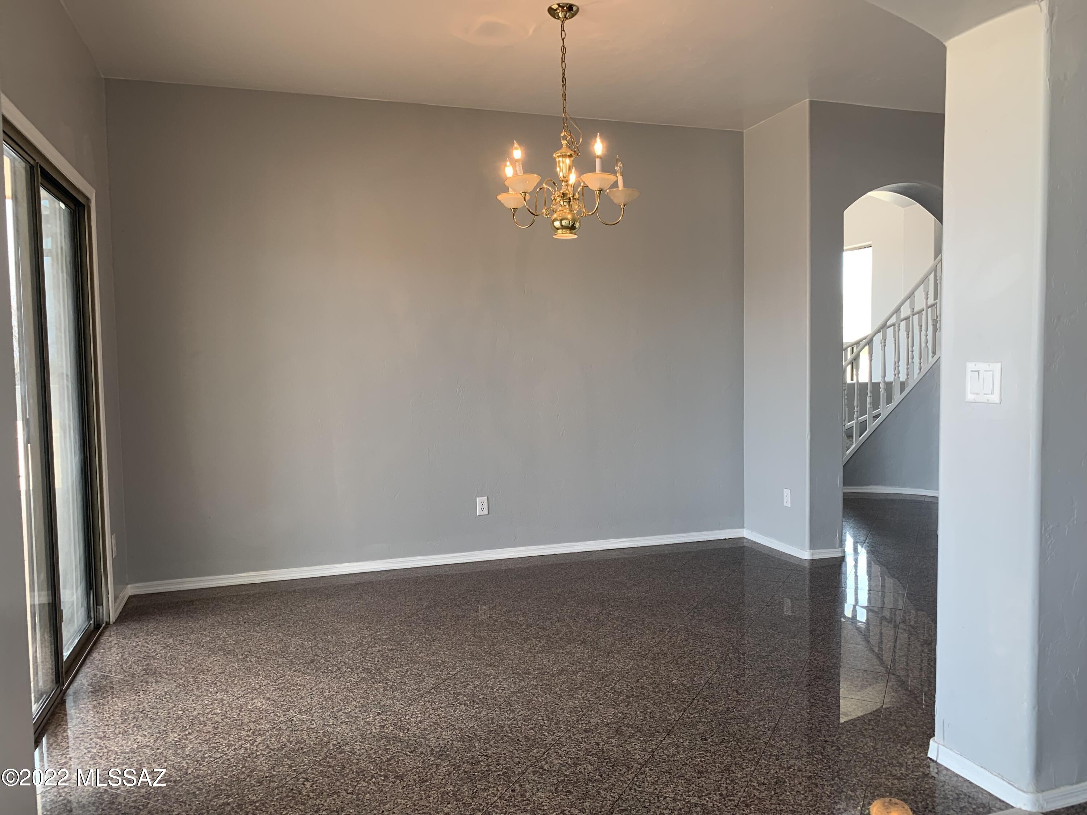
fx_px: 816
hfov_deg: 67.3
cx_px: 544
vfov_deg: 53.1
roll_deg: +1.0
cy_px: 408
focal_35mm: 26
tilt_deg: -4.8
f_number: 1.8
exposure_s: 1/120
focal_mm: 4.25
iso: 50
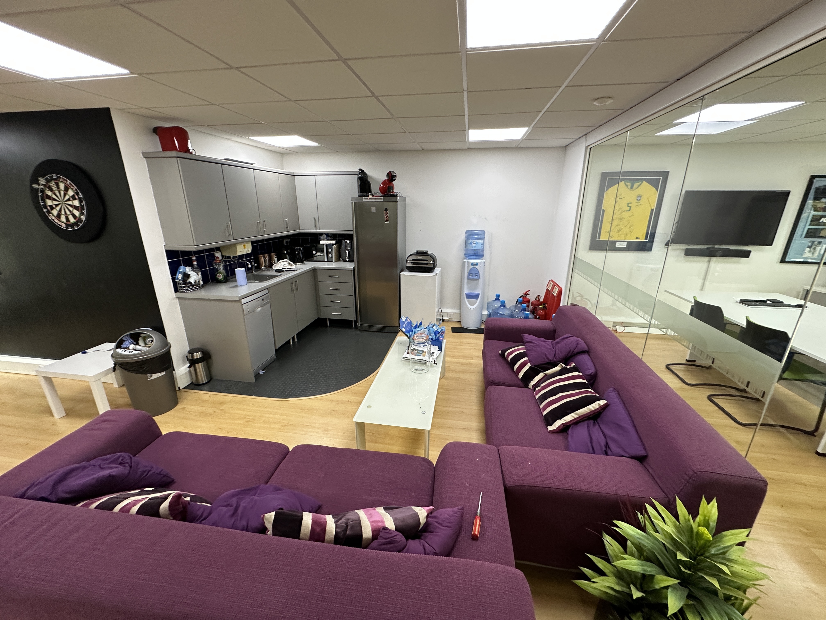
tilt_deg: -18.5
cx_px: 413
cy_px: 310
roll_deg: +0.1
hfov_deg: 102.1
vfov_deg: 85.7
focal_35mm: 14
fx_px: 334
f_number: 2.2
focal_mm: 2.22
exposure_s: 1/100
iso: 160
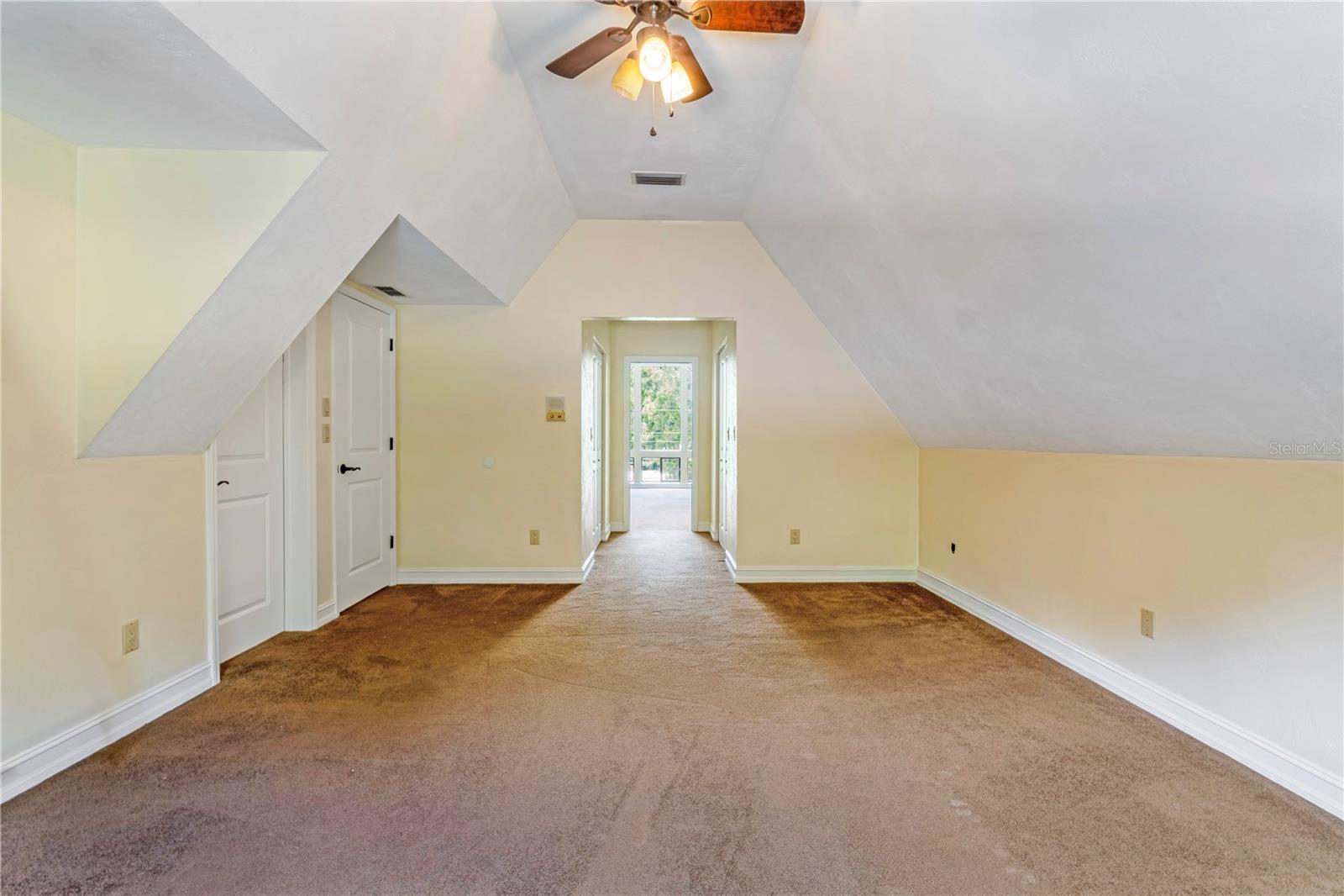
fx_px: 616
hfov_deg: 95.0
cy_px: 448
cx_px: 672
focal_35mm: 16
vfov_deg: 72.0
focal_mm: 11
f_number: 9
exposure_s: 1/60
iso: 250
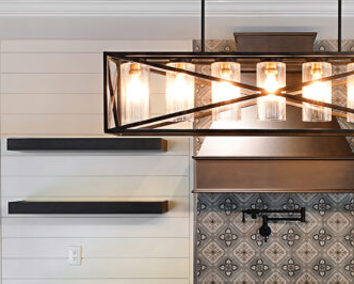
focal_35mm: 81
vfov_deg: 18.1
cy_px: 333
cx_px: 252
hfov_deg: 23.4
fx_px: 849
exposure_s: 1.6
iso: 160
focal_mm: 28
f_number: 16
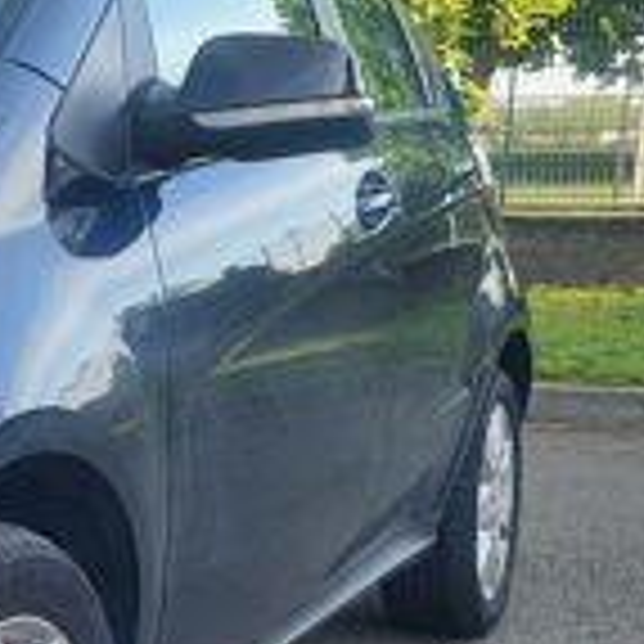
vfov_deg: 22.4
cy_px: 437
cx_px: -360
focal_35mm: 77
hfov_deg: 19.3
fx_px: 1621
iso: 40
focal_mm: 5.4
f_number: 1.8
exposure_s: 1/315
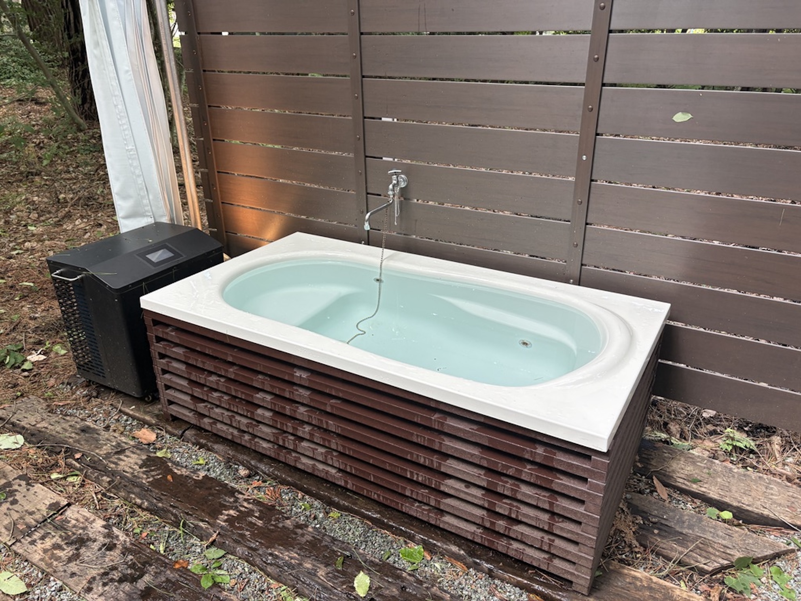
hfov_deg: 67.3
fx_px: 602
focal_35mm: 26
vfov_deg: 53.1
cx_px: 400
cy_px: 300
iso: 80
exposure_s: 1/120
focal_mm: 5.96
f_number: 1.6
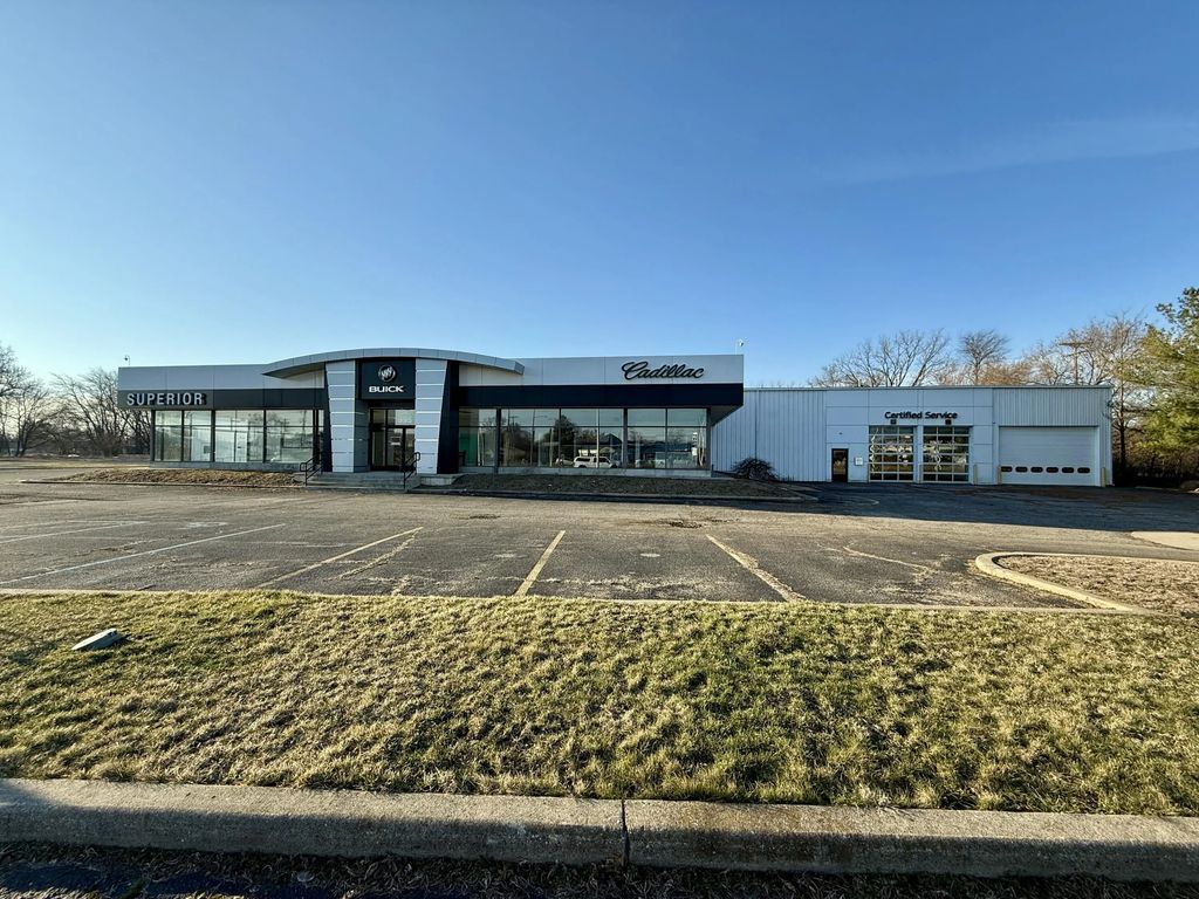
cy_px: 450
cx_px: 600
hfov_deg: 102.1
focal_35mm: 14
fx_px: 485
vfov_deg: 85.7
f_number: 2.2
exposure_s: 1/955
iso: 50
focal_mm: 2.22
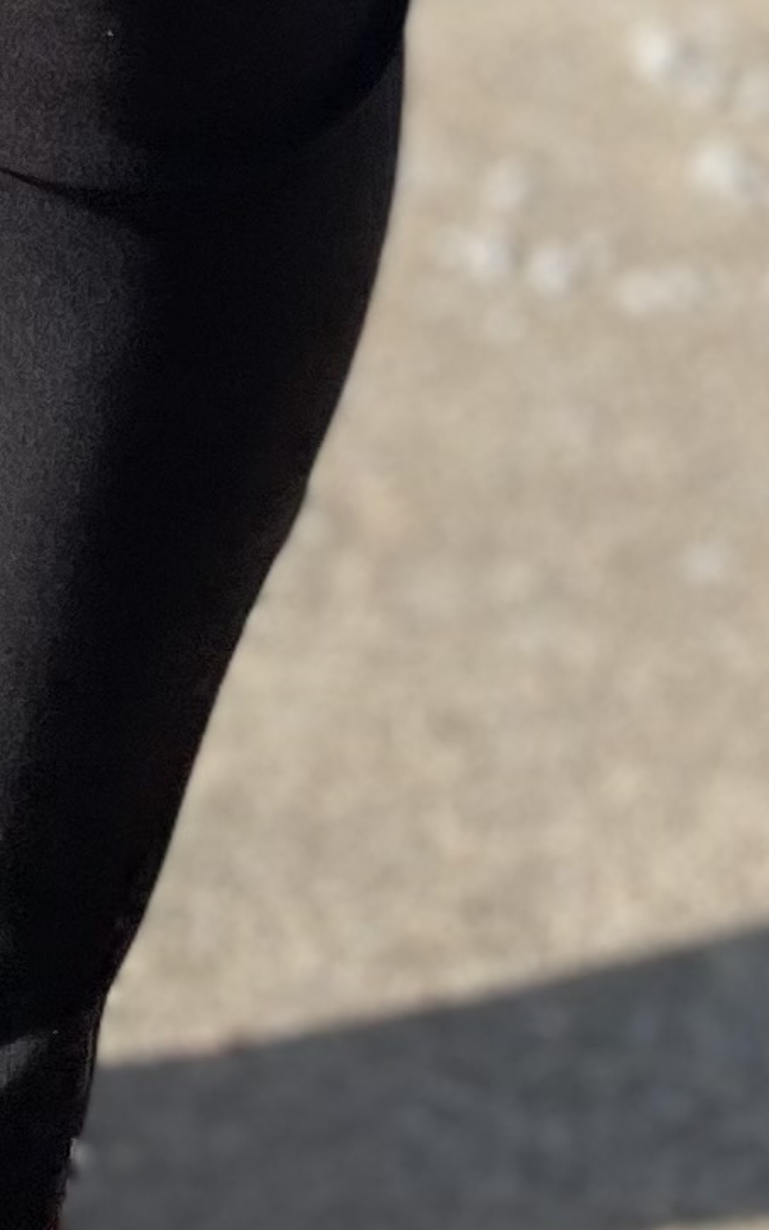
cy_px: -1139
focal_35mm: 153
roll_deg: -2.1
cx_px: -256
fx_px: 5128
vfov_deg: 12.3
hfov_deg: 8.4
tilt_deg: -15.9
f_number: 1.6
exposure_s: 1/2174
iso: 50
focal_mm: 4.2
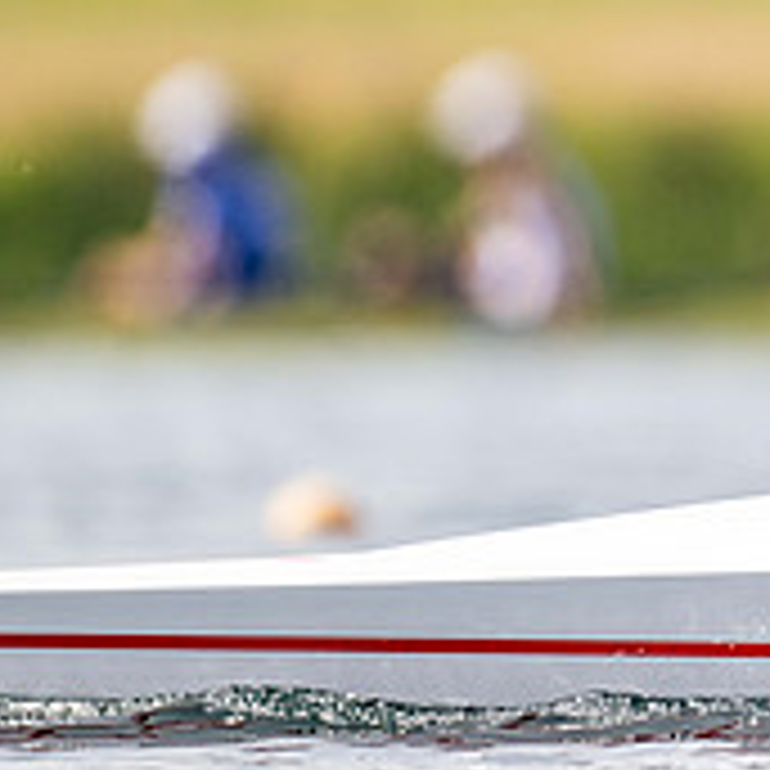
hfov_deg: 1.0
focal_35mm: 1733
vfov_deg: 1.0
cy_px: 106
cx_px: 1225
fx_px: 43613
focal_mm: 600
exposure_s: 1/2500
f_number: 4
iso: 180
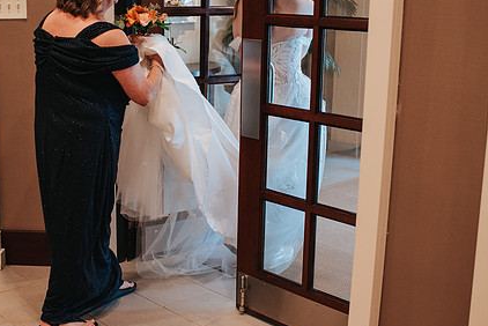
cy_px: 142
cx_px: 167
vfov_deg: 25.1
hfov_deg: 36.5
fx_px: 732
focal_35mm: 54
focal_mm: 35
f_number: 3.2
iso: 1000
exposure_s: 1/125
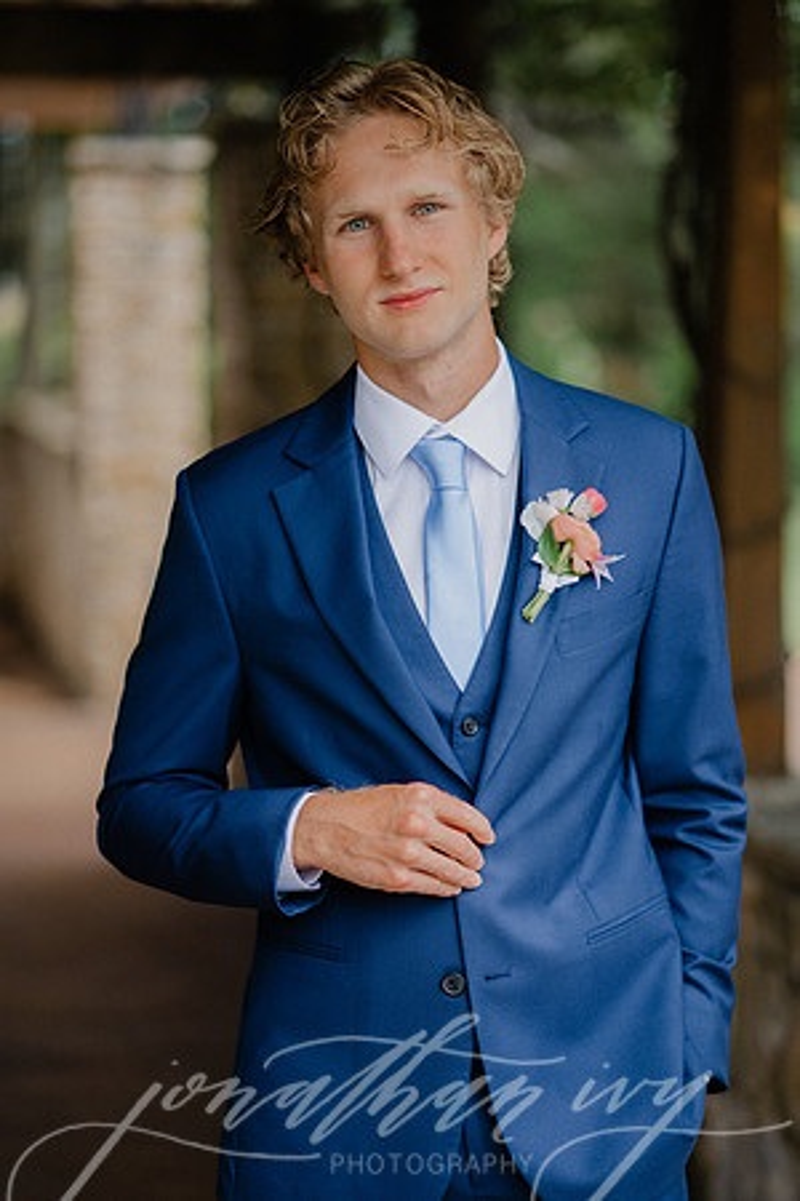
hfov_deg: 16.1
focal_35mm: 85
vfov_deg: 23.9
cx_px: 400
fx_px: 2833
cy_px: 600
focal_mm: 85
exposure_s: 1/2000
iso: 200
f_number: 2
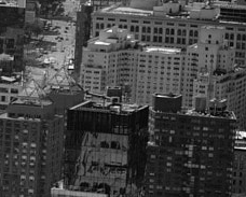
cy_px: 344
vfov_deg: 3.3
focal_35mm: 461
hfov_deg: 4.0
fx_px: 3361
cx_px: -580
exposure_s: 1/320
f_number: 4
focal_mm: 70
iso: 64
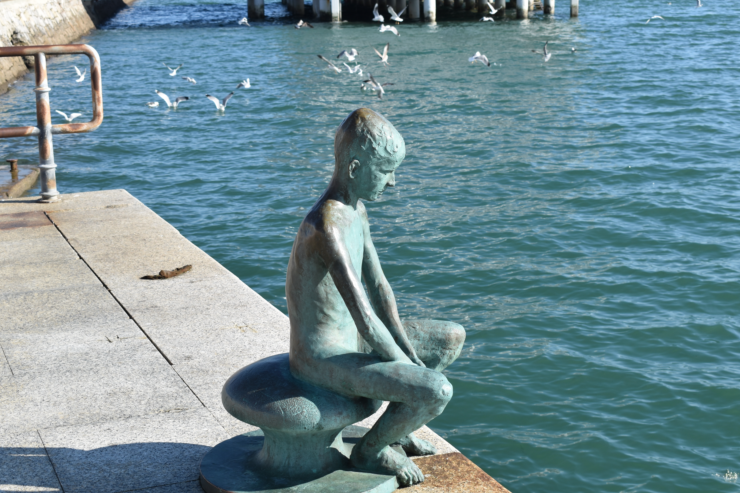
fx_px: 1254
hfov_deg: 32.9
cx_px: 383
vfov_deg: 22.3
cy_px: 250
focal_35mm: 61
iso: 110
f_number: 8
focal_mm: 34
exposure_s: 1/250
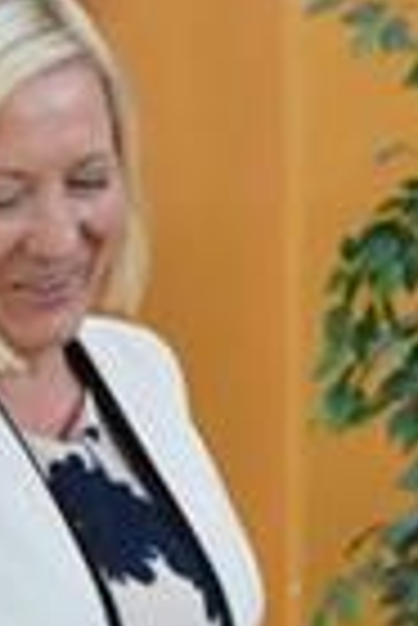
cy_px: 982
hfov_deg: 5.2
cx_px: 337
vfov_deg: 7.6
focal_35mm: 266
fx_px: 4621
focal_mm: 38
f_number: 4.8
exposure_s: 1/60
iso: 3200
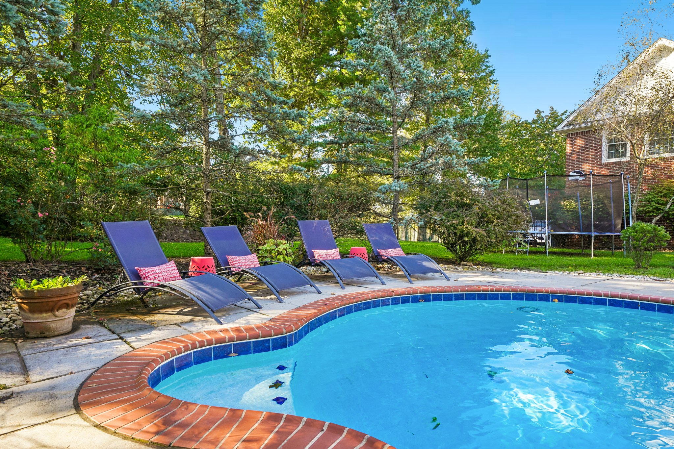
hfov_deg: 81.2
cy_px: 224
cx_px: 337
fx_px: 393
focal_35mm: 21
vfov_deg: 59.5
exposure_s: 1/40
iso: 200
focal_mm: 21
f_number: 10
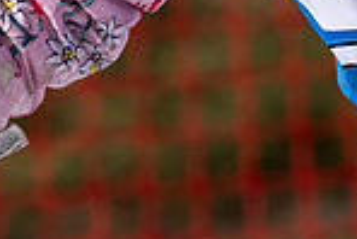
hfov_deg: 0.8
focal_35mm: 2630
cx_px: 463
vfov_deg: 0.5
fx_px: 26106
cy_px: -86
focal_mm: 400
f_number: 8
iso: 200
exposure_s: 1/2000
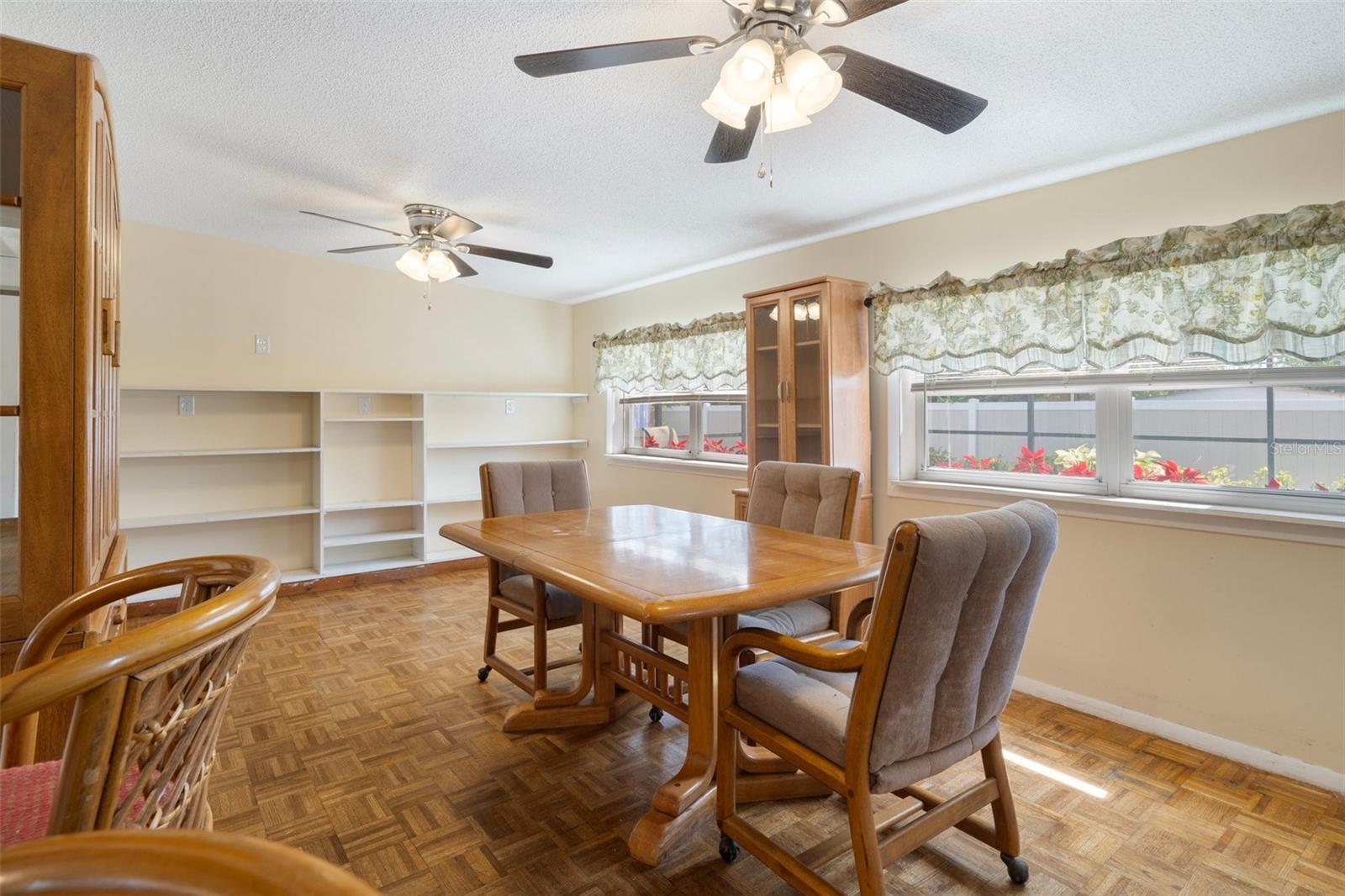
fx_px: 635
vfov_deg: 70.4
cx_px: 672
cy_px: 448
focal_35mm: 17
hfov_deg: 93.3
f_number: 9
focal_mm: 17
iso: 320
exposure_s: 1/1.25
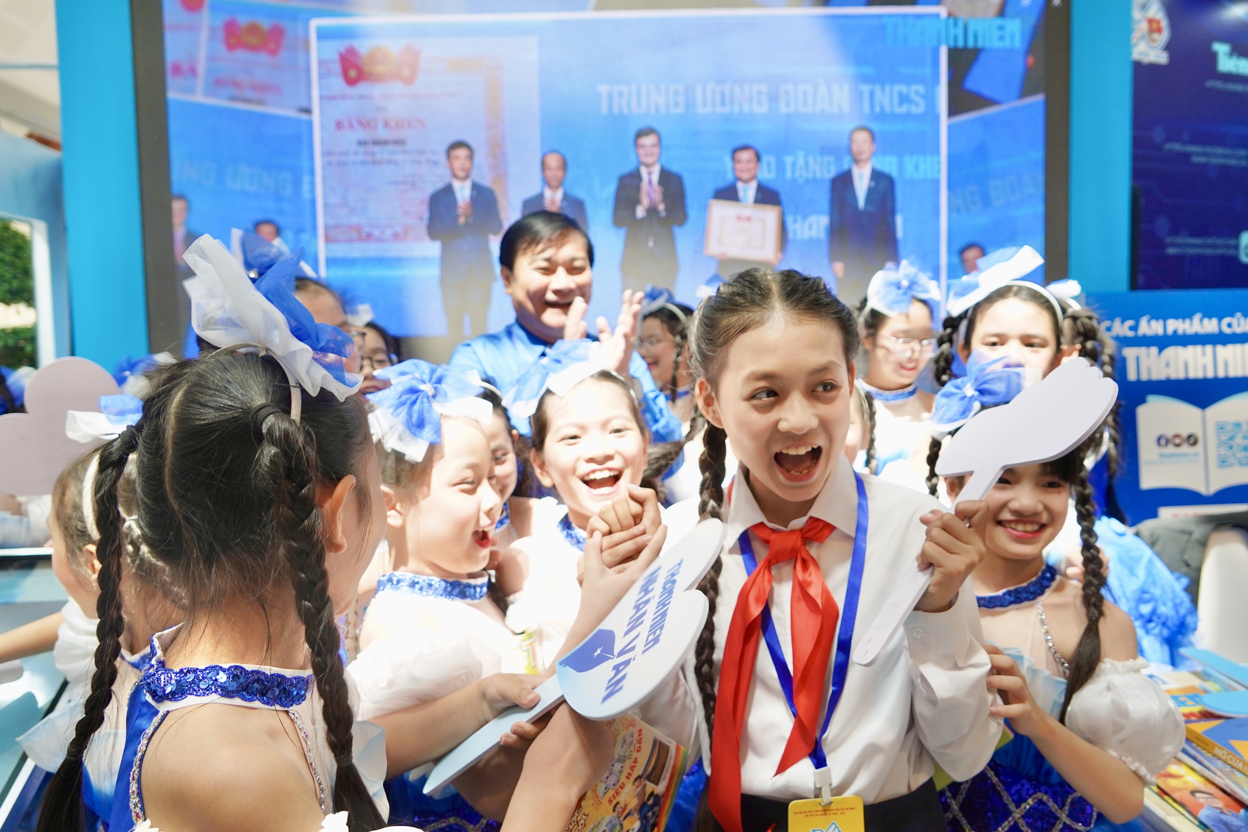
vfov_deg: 53.2
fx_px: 832
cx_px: 624
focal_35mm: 24
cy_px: 416
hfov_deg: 73.7
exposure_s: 1/320
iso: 800
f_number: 4.5
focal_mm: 24
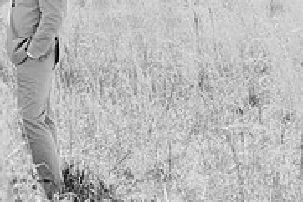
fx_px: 1348
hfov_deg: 12.7
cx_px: 13
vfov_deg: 8.5
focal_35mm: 160
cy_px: -14
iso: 100
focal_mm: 50
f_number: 2.8
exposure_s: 1/1000
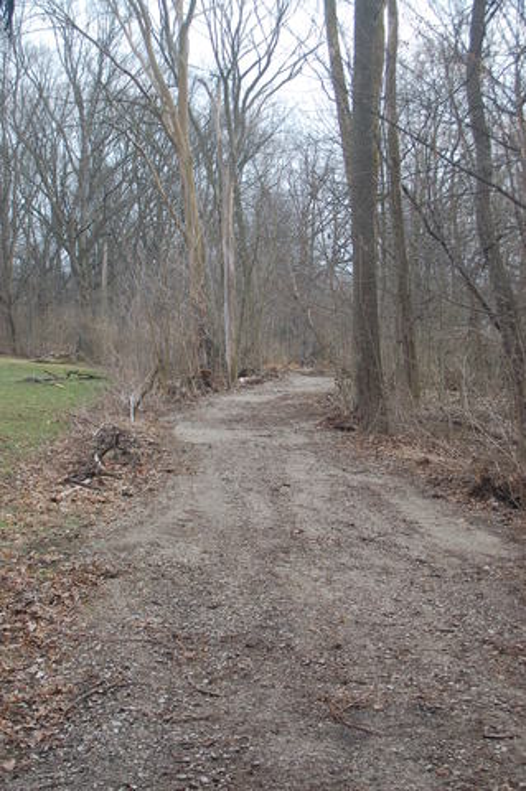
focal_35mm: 46
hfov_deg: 28.9
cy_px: 396
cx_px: 263
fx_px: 1021
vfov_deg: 42.4
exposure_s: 1/160
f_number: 6.3
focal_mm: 31
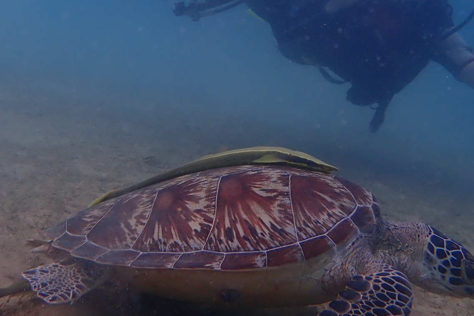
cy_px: 74
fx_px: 619
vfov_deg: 28.2
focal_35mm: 47
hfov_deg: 41.9
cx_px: 227
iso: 100
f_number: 2.8
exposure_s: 1/250
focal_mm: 4.5
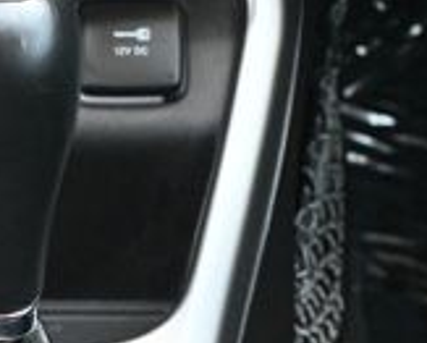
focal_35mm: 182
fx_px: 2302
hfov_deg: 10.5
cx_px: -21
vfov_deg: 8.4
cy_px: 427
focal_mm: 33
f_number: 5
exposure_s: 1/125
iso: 3200
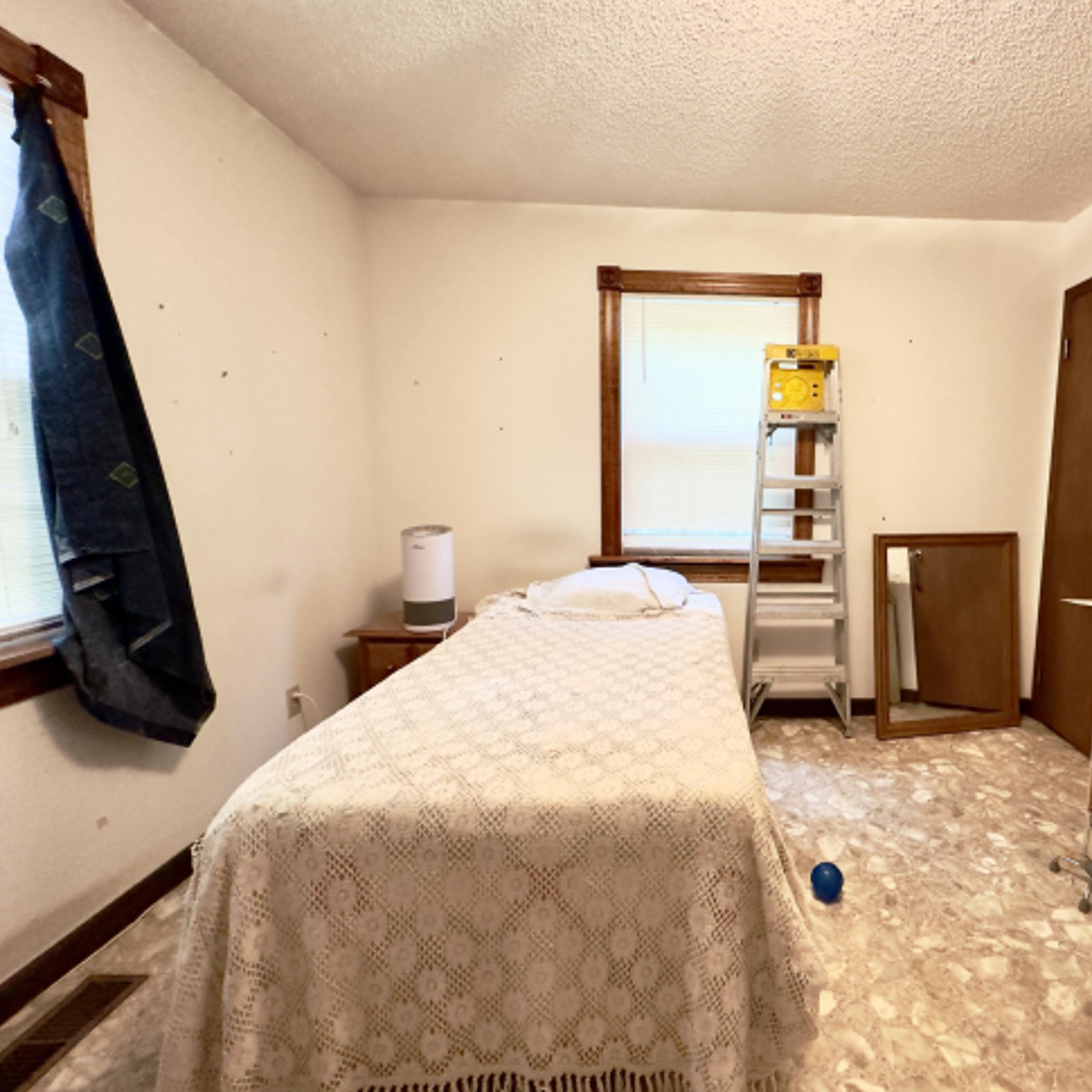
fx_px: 607
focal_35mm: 17
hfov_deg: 81.1
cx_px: 728
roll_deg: -0.9
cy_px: 545
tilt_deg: -6.6
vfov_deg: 84.0
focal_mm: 2.22
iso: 320
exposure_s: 1/60
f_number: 2.2
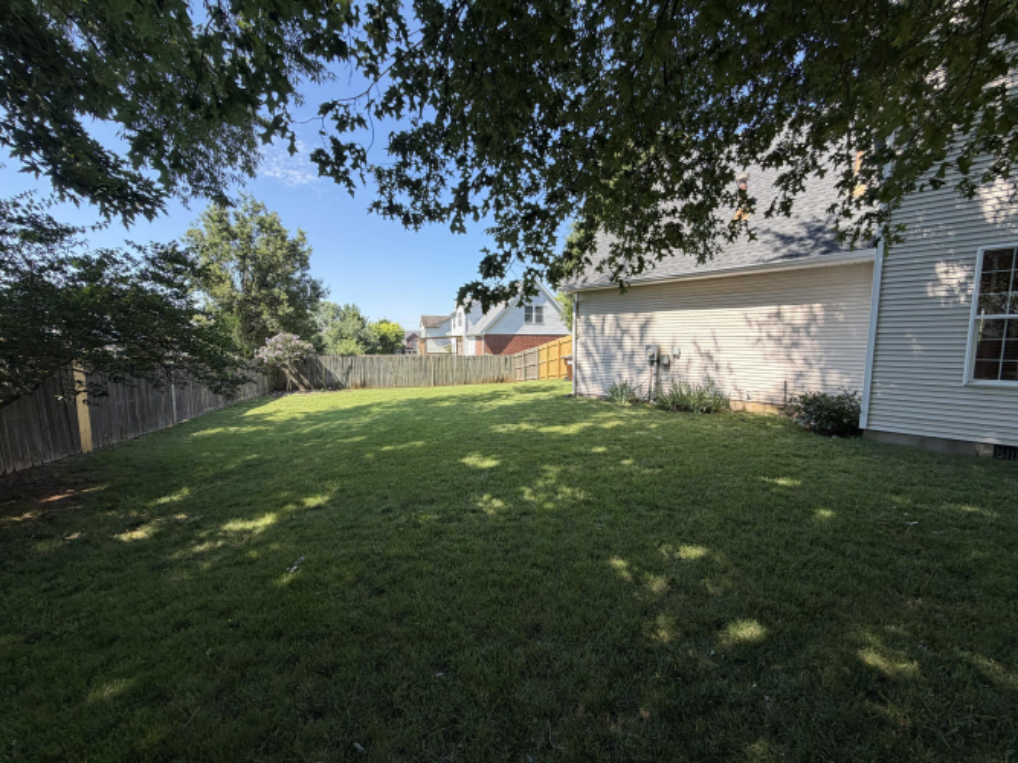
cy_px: 382
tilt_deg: -6.0
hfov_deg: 102.1
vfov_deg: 85.7
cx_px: 509
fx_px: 412
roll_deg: -0.2
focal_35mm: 14
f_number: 2.2
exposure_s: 1/502
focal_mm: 2.22
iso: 64
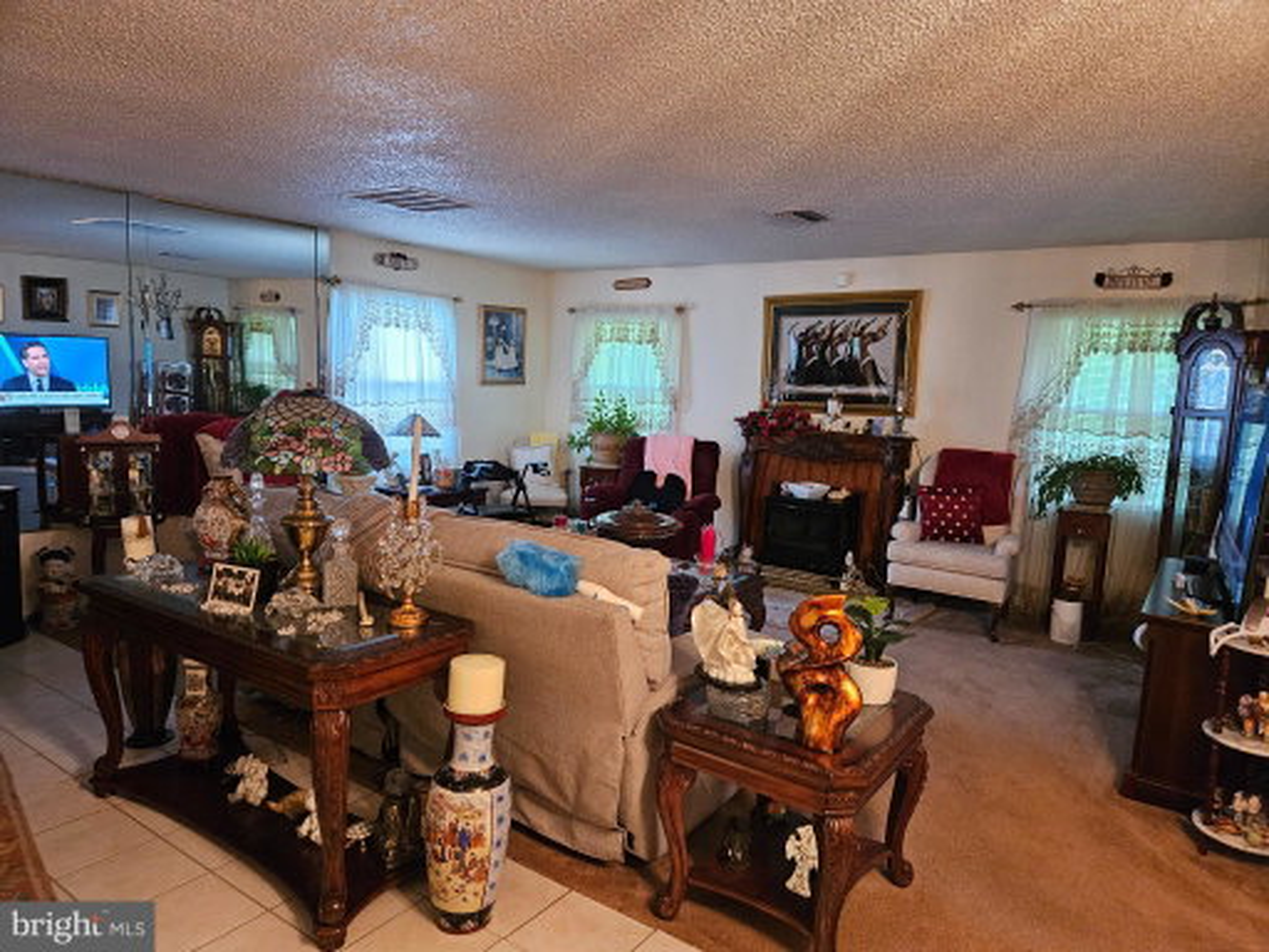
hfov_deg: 73.9
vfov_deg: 58.9
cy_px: 476
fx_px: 843
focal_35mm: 23
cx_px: 634
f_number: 1.8
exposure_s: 1/60
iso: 800
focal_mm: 5.4
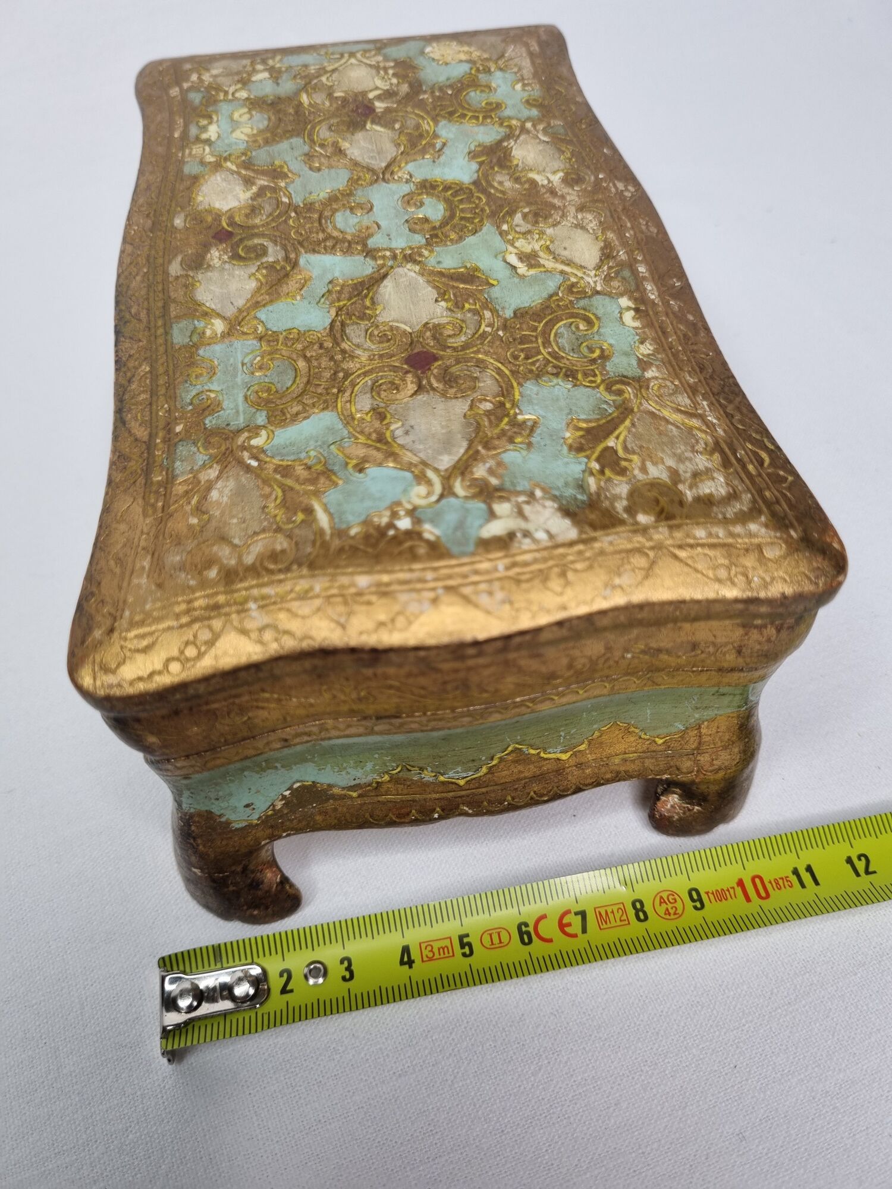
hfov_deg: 53.1
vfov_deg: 67.3
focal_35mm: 26
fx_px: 893
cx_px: 446
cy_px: 594
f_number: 1.8
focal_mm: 5.4
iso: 50
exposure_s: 1/115
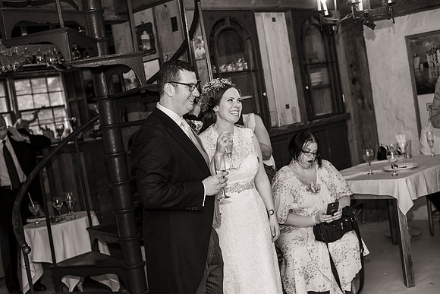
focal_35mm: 50
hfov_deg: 39.6
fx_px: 611
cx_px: 220
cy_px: 147
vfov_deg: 27.0
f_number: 3.2
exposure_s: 1/100
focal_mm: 50
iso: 500
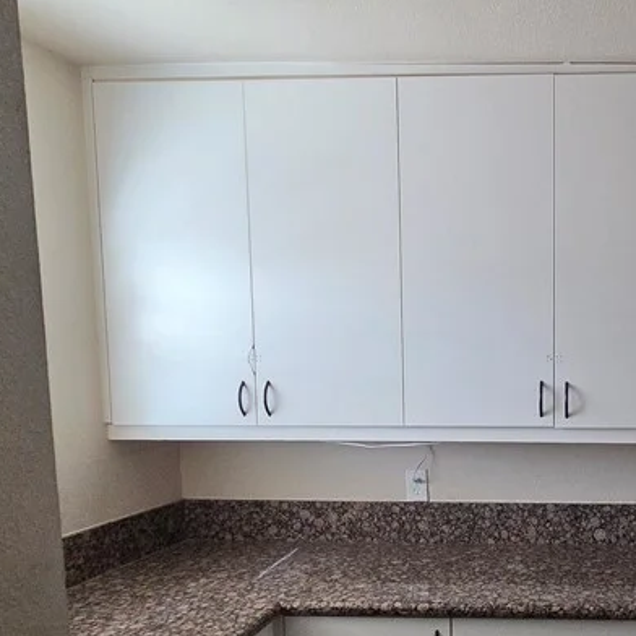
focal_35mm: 30
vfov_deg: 53.2
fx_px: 624
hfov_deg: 48.9
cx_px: 560
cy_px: 415
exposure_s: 1/359
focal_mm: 2.2
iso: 640
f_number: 2.2
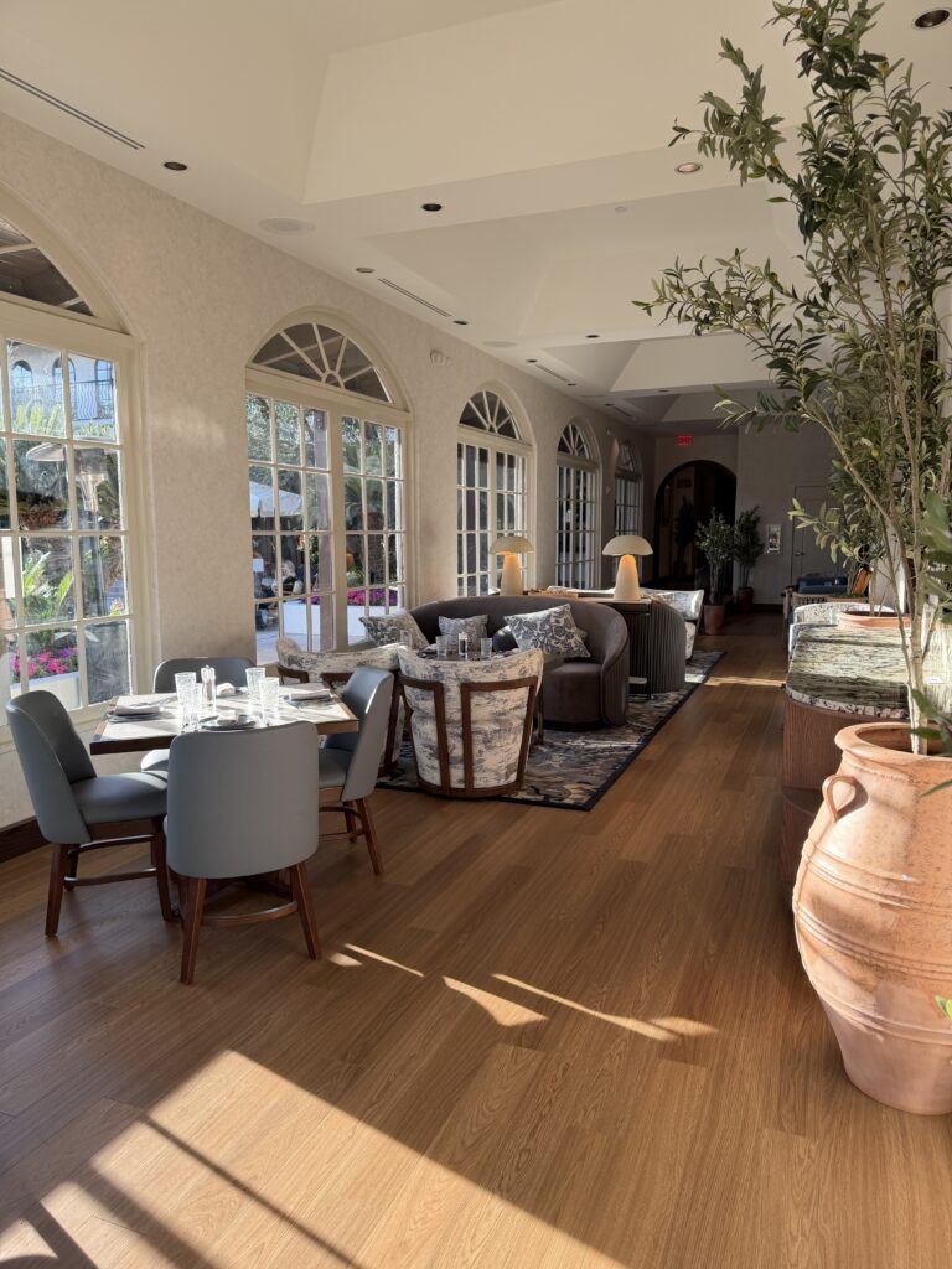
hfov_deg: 56.8
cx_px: 476
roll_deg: -0.4
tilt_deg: -7.7
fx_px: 880
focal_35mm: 24
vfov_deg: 71.6
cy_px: 634
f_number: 1.78
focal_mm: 6.76
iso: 100
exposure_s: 1/342
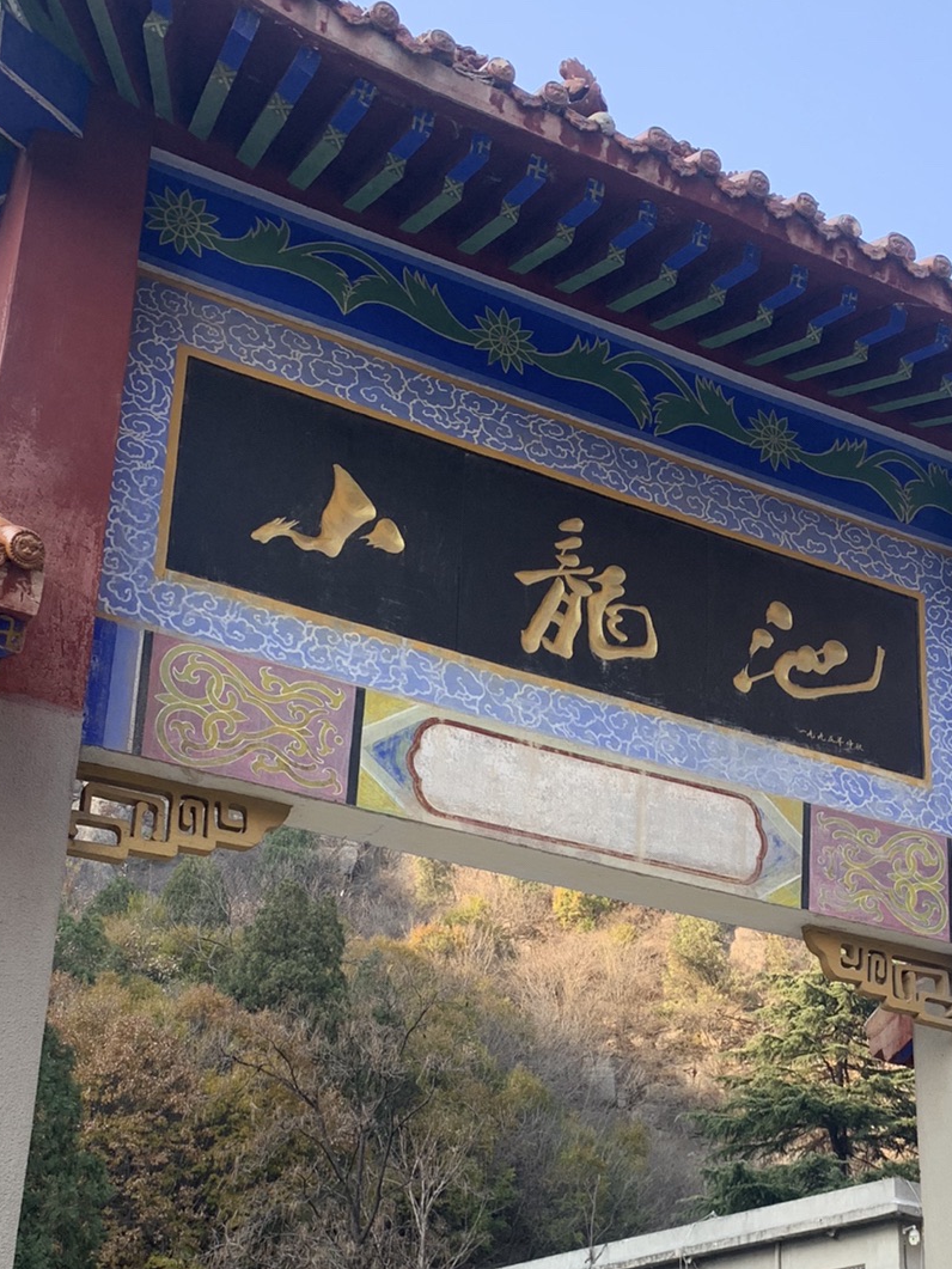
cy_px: 1002
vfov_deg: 37.6
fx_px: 1796
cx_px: 578
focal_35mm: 49
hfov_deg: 29.6
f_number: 1.8
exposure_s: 1/275
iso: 25
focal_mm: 4.25
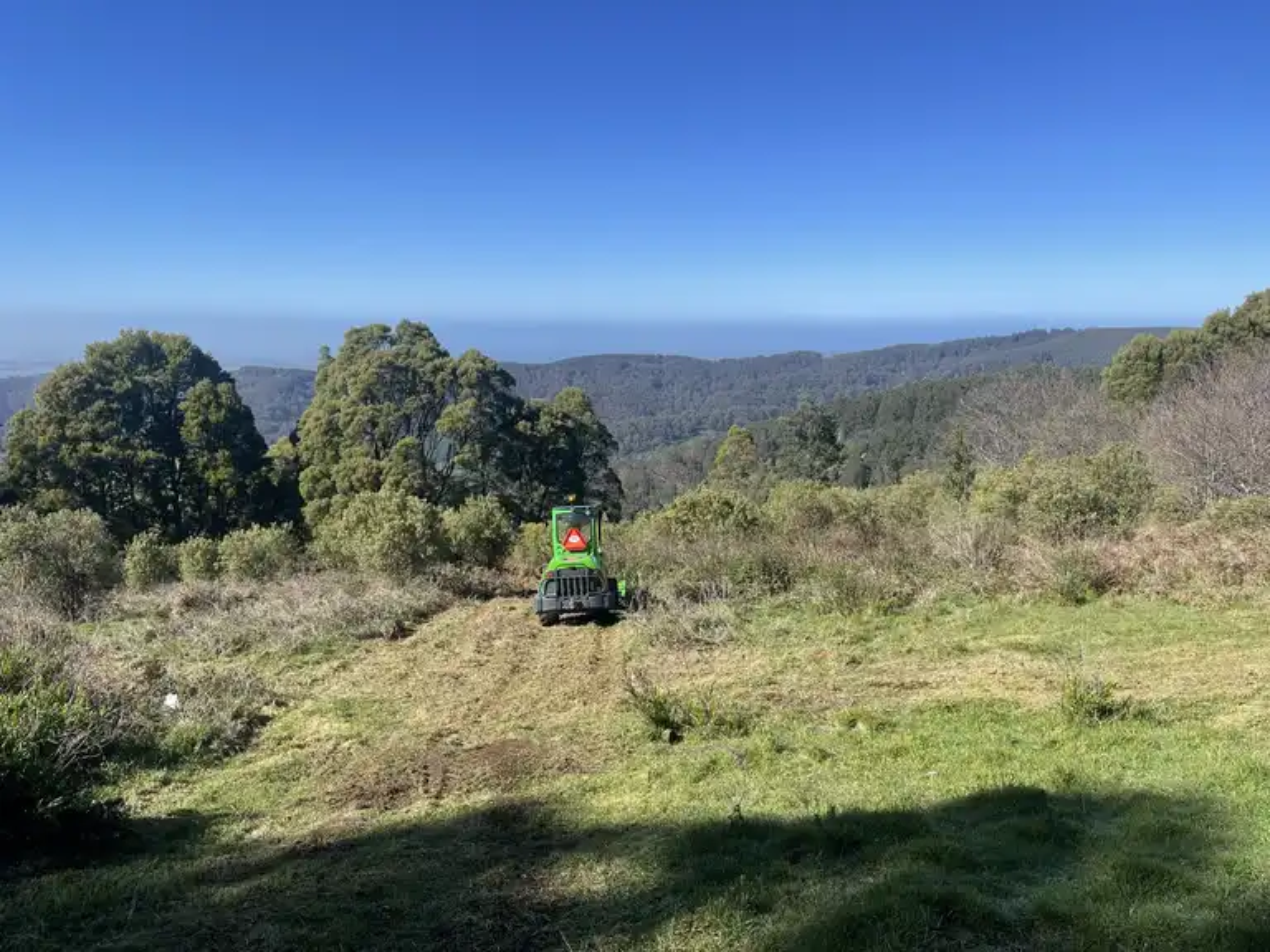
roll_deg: -0.6
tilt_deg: -8.6
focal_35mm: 25
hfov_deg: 69.4
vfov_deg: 54.9
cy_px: 476
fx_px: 917
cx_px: 635
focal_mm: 5.1
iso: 32
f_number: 1.6
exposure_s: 1/2924
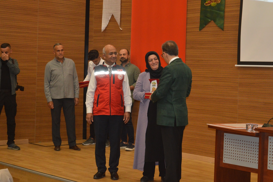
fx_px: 591
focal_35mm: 78
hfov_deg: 26.0
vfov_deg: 17.5
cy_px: 91
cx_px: 136
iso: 1600
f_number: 5.6
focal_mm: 52
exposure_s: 1/60
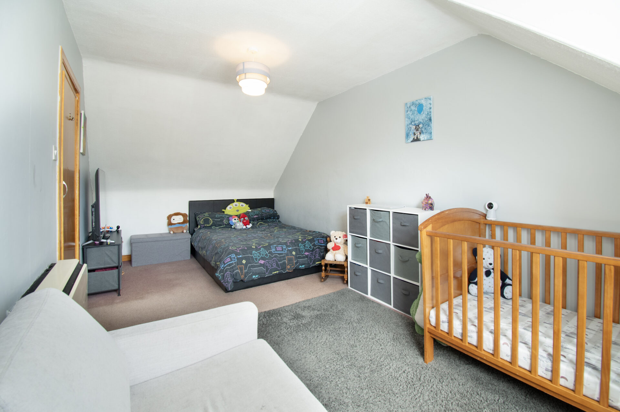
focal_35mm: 15
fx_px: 258
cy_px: 206
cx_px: 310
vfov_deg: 77.3
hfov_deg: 100.4
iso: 320
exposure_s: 1/3
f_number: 8
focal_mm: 10
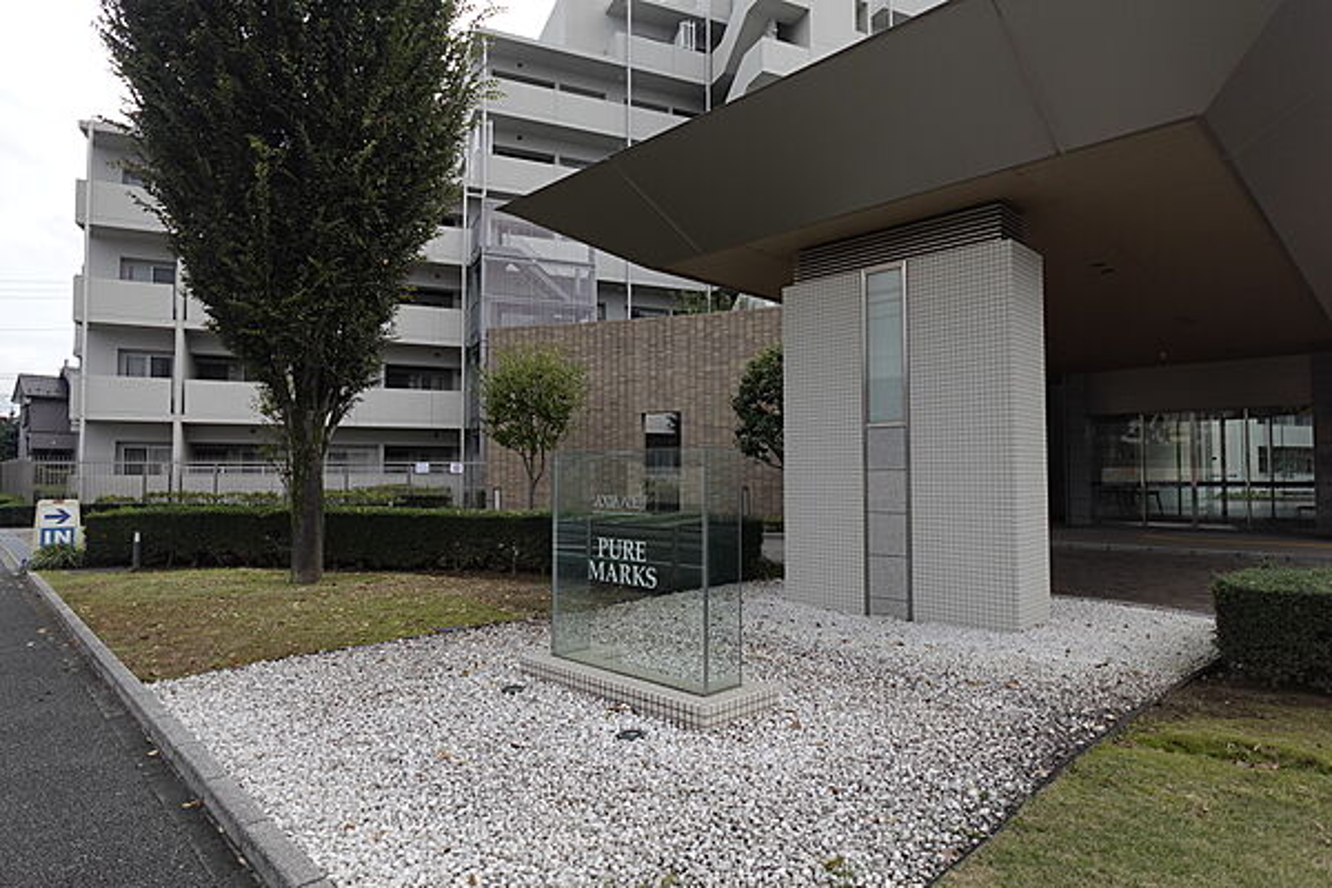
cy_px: 444
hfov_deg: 84.0
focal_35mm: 20
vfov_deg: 61.9
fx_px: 740
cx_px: 666
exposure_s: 1/500
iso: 125
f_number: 2
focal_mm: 7.6
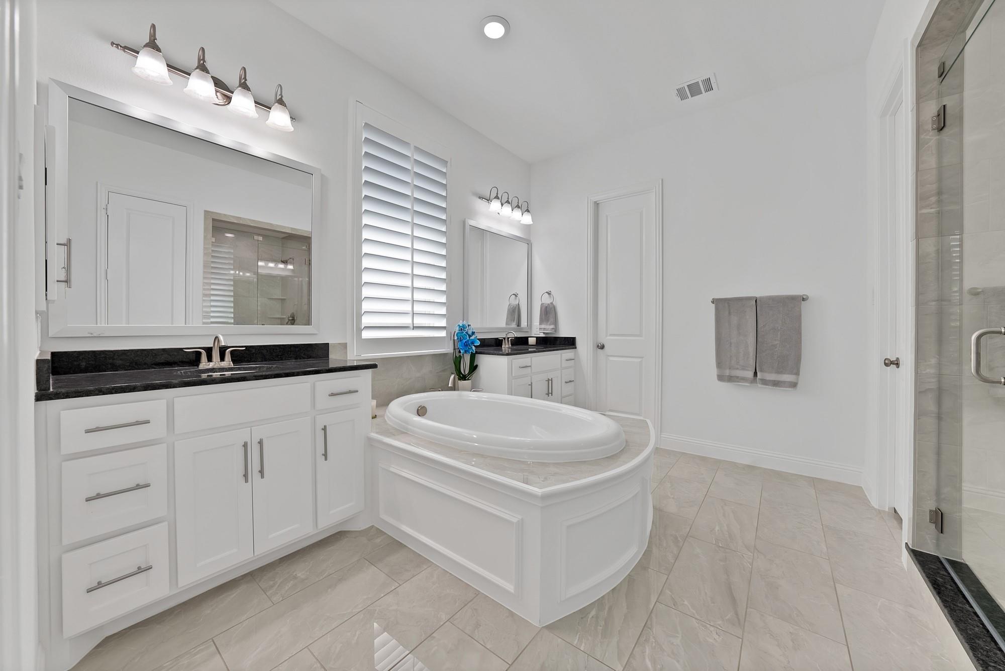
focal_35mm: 12
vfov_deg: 90.1
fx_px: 335
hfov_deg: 112.6
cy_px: 336
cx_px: 502
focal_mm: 12
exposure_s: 1/13
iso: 640
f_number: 9
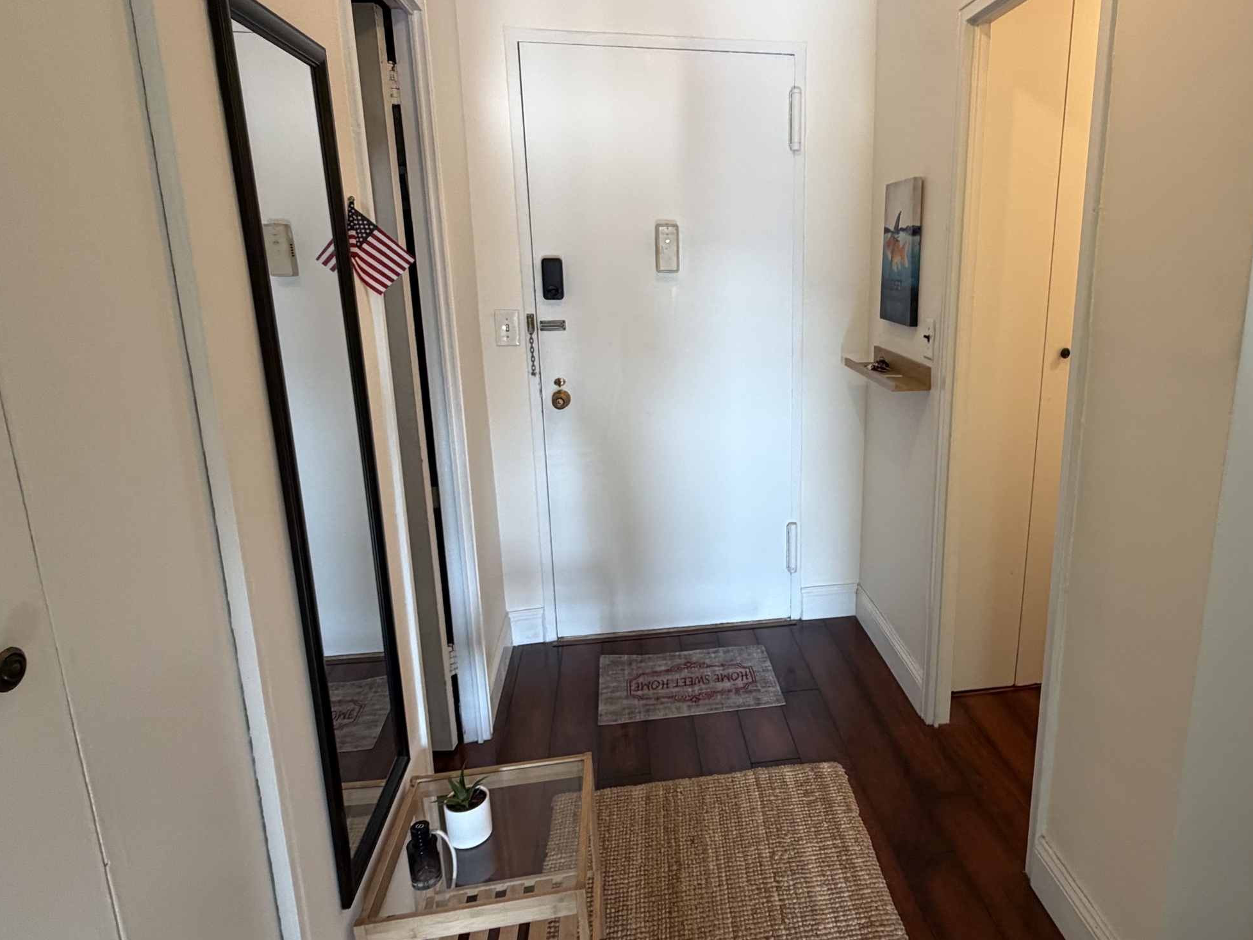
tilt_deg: -12.9
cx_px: 777
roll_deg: +0.4
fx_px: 796
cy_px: 430
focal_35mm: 22
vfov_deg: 61.0
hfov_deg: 75.2
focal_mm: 2.22
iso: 200
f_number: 2.2
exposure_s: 1/60
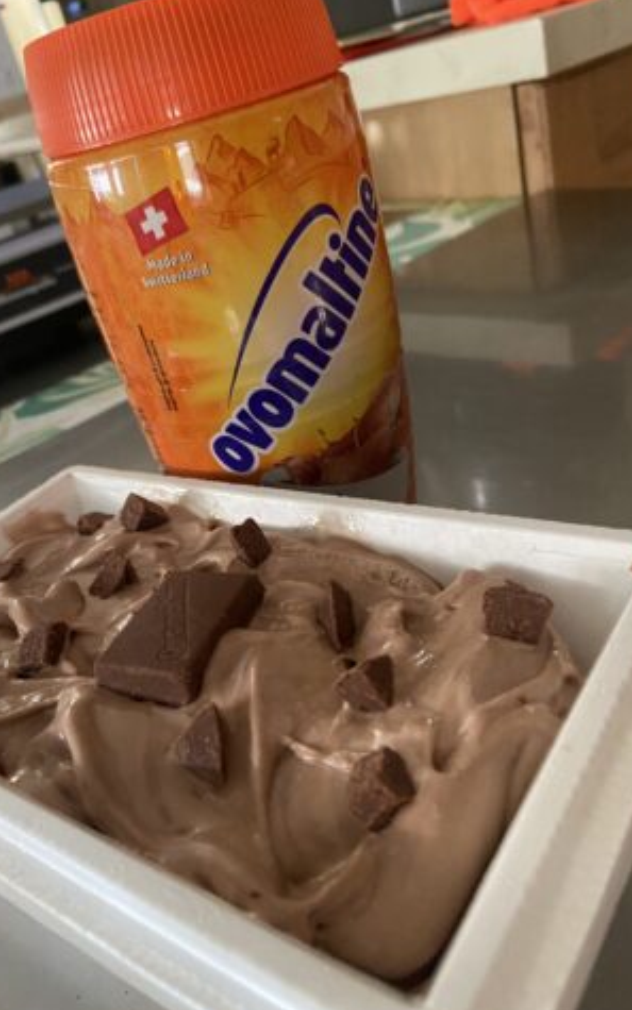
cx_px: 271
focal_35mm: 29
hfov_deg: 43.1
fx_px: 799
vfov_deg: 64.6
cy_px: 519
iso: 500
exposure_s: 1/59
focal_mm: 4.25
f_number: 1.8
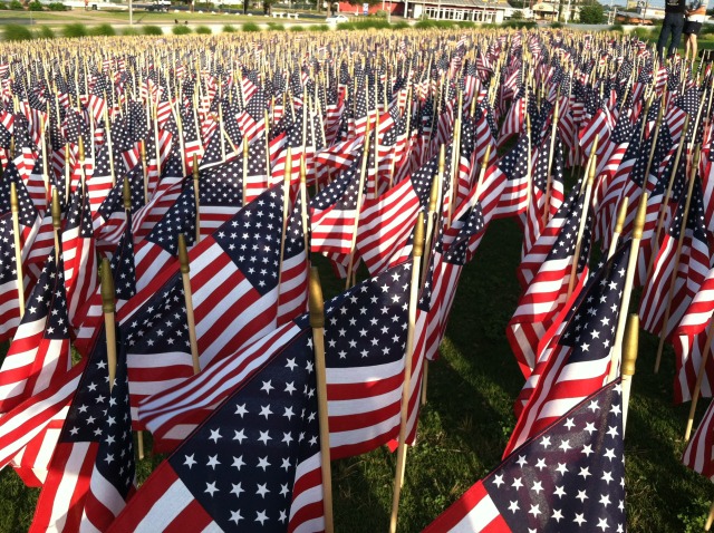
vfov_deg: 40.6
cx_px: 357
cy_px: 266
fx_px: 721
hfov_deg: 52.7
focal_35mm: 35
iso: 80
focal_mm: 3.85
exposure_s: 1/370
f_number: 2.8
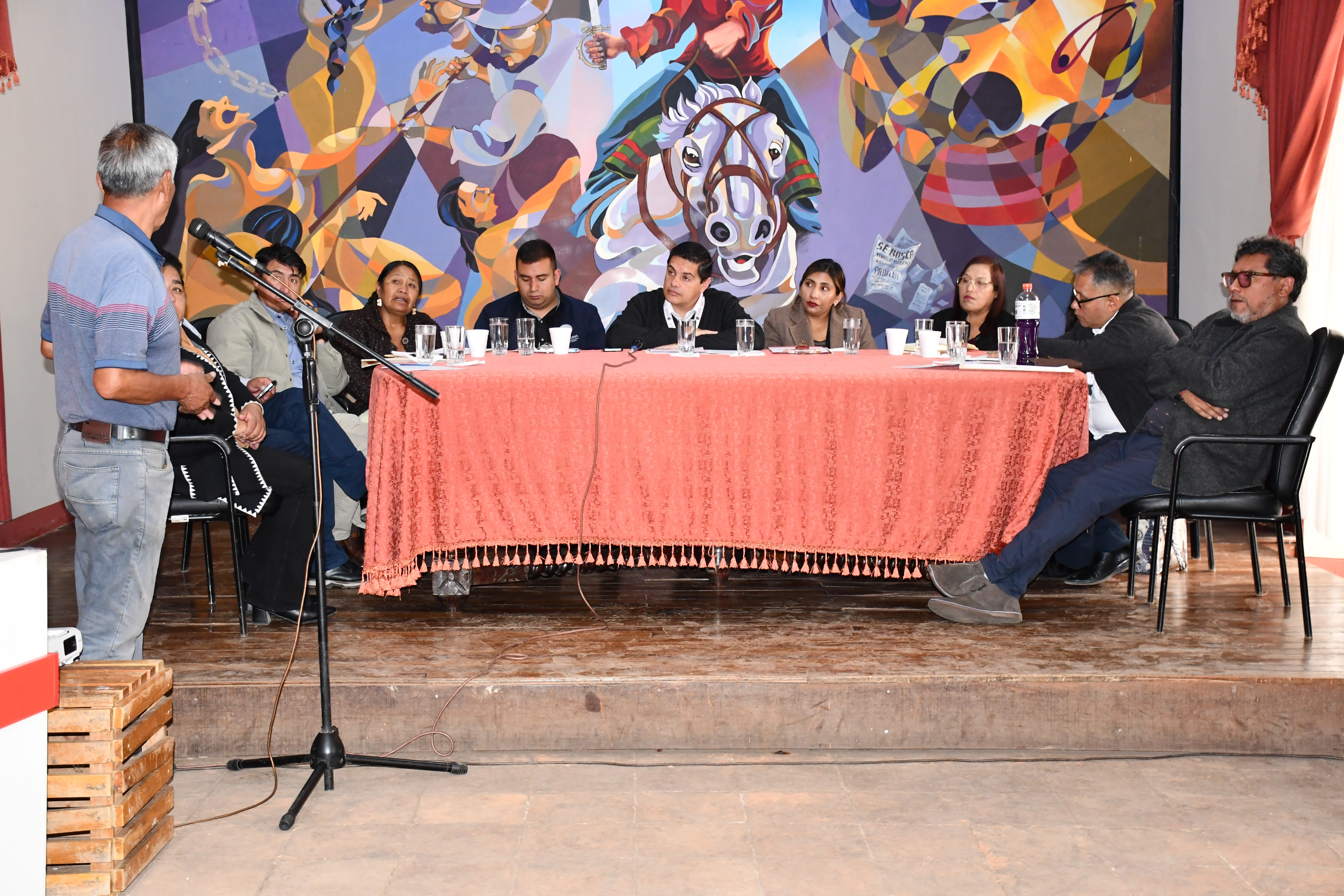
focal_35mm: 51
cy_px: 448
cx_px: 672
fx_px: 1904
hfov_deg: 38.9
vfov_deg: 26.5
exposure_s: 1/60
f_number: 4.2
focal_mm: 34
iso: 1800
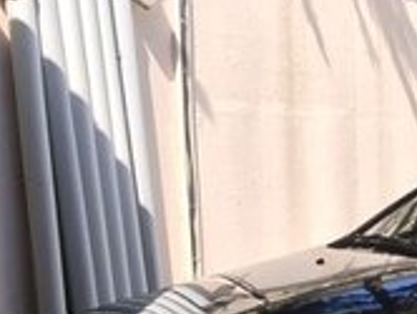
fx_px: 1387
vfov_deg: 12.1
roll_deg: -1.1
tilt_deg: -13.3
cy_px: 529
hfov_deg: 15.8
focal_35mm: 115
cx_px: 608
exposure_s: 1/920
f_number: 2.2
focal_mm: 4.15
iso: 32
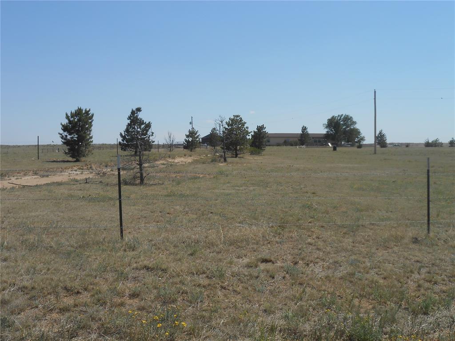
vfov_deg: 37.7
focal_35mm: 38
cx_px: 228
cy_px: 170
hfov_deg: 49.0
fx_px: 499
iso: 80
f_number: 4.2
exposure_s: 1/1250
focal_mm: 6.8
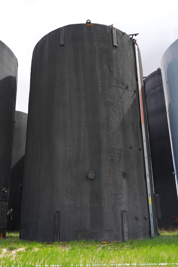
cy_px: 134
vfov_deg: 54.4
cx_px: 89
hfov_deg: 37.9
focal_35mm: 35
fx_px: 260
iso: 100
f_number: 5.6
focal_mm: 35
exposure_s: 1/200
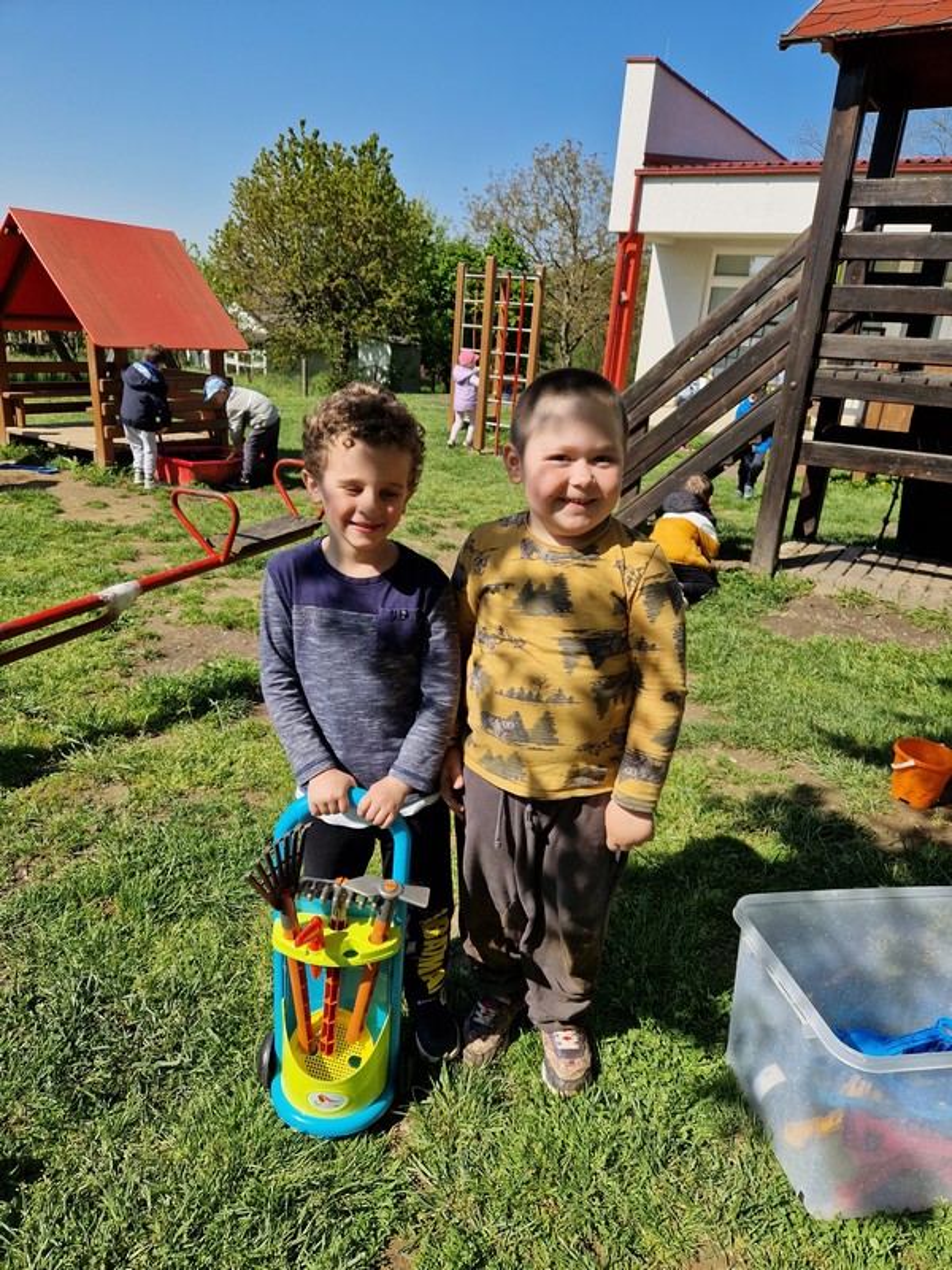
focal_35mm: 23
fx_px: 843
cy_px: 635
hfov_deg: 58.9
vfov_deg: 73.9
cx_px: 476
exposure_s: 1/2608
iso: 50
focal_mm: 5.4
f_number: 1.8
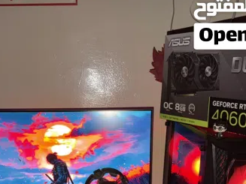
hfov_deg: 39.9
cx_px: 80
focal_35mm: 47
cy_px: 158
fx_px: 334
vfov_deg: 29.8
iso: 125
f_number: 1.78
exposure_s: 1/13
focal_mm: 6.76
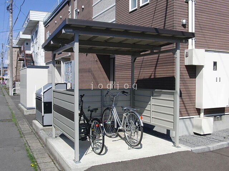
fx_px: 245
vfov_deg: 38.7
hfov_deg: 50.1
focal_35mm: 37
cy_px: 86
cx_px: 114
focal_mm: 6.42
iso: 100
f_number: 8.5
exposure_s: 1/320
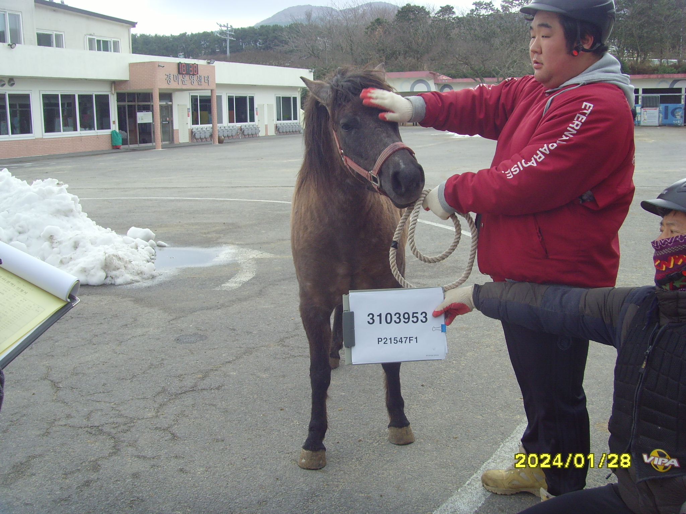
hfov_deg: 47.9
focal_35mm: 39
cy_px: 257
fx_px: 773
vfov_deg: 36.8
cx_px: 343
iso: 80
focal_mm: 6.6
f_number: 3.5
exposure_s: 1/90
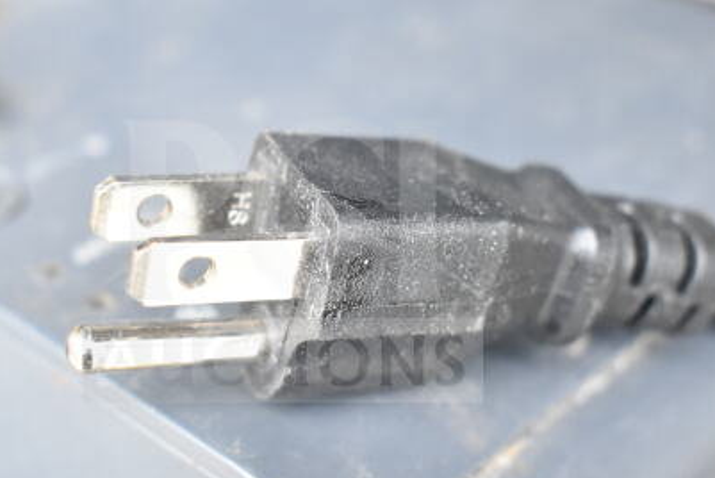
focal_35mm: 73
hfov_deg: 27.6
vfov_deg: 18.7
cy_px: 261
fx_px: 1451
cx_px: 282
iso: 1600
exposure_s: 1/100
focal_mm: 32
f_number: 5
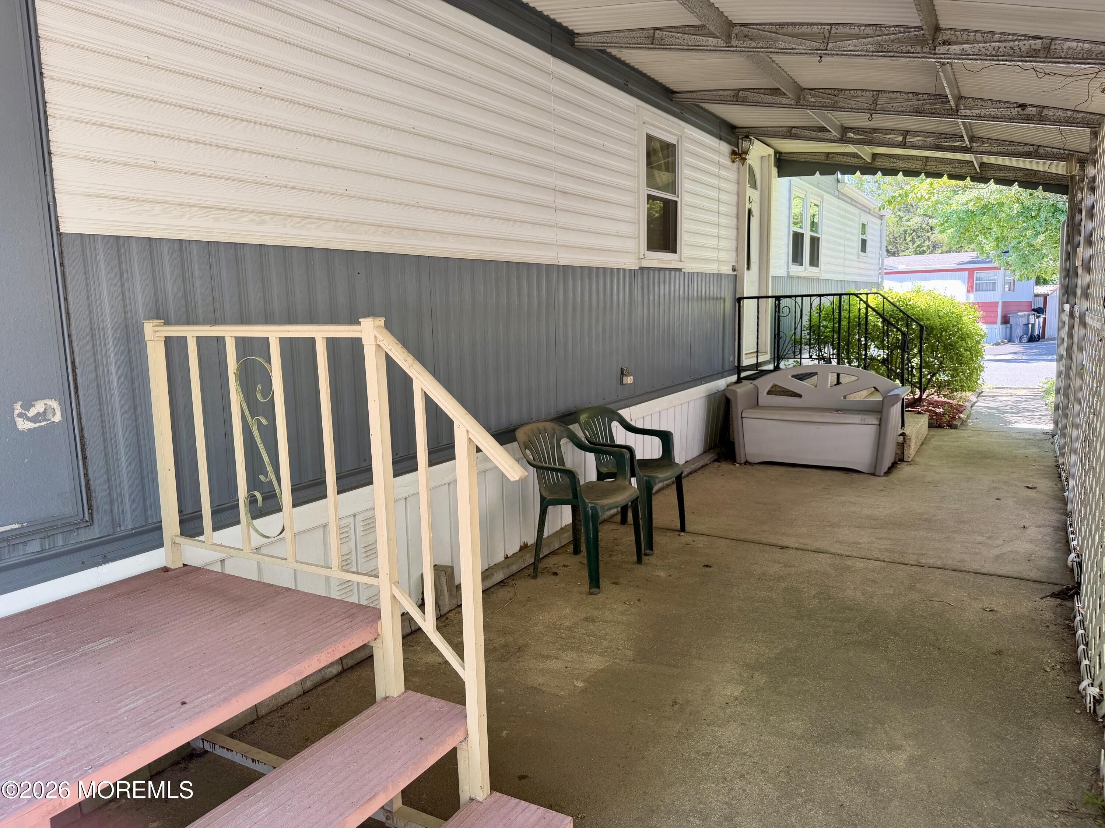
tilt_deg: -8.9
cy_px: 414
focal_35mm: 24
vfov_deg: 56.8
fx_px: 766
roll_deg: +1.4
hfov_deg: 71.6
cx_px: 552
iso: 80
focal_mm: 6.76
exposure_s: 1/170
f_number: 1.78
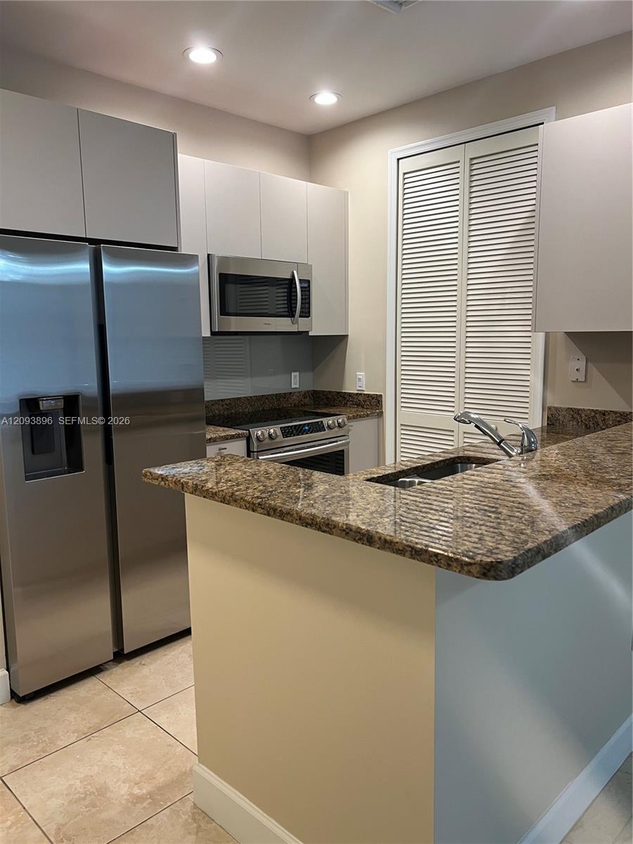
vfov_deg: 67.3
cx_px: 316
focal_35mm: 26
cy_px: 422
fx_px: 634
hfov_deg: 53.1
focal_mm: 5.7
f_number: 1.5
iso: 80
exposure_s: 1/60
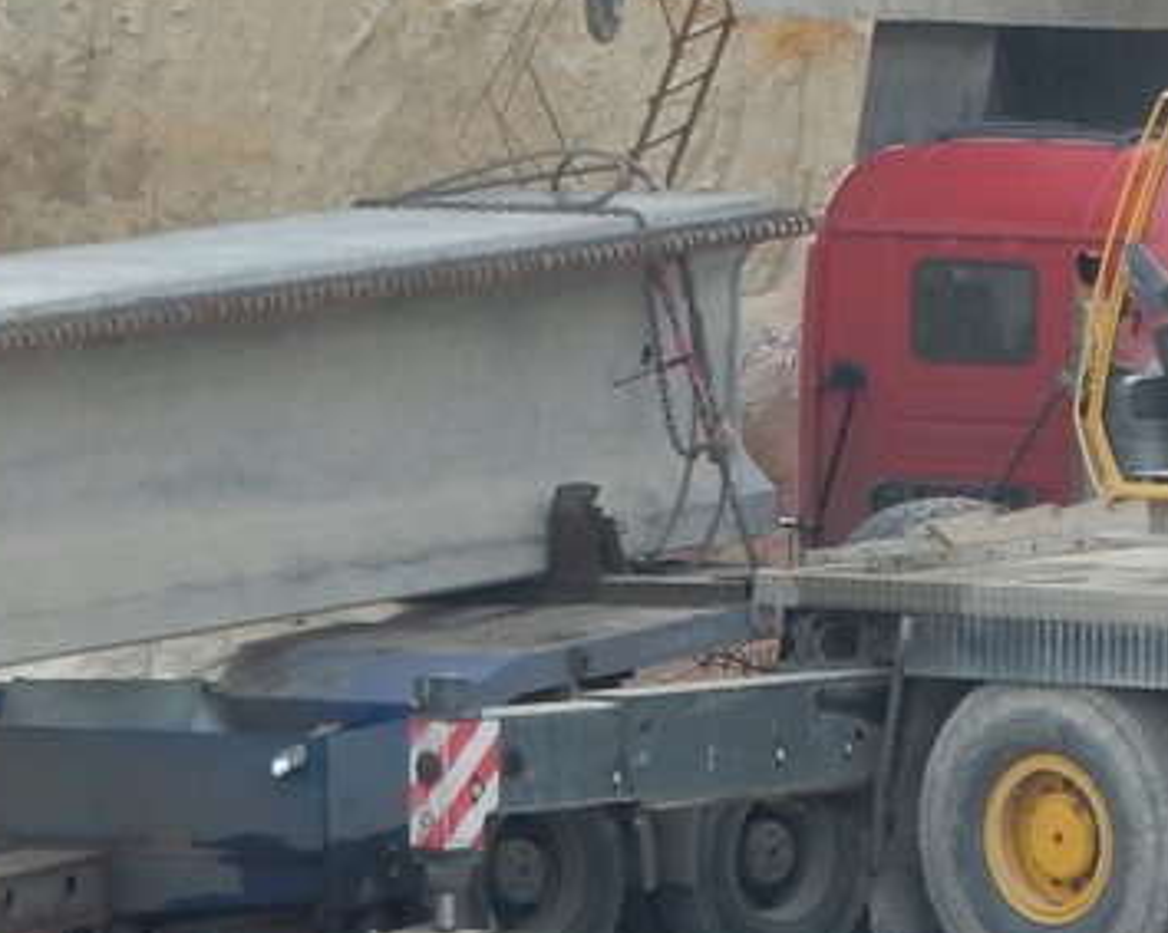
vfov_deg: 2.4
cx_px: 1828
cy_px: 462
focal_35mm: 638
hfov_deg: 3.0
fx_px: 22048
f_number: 6.3
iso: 125
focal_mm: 34.5
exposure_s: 1/125
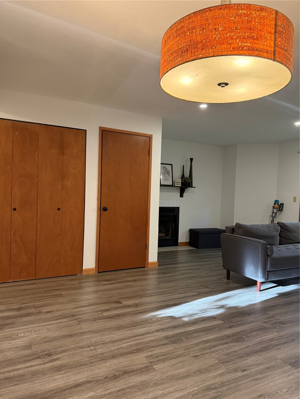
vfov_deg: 71.6
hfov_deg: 56.8
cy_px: 200
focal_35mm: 24
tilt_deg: -1.1
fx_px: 277
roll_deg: -1.7
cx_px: 150
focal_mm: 6.76
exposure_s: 1/60
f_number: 1.78
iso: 400
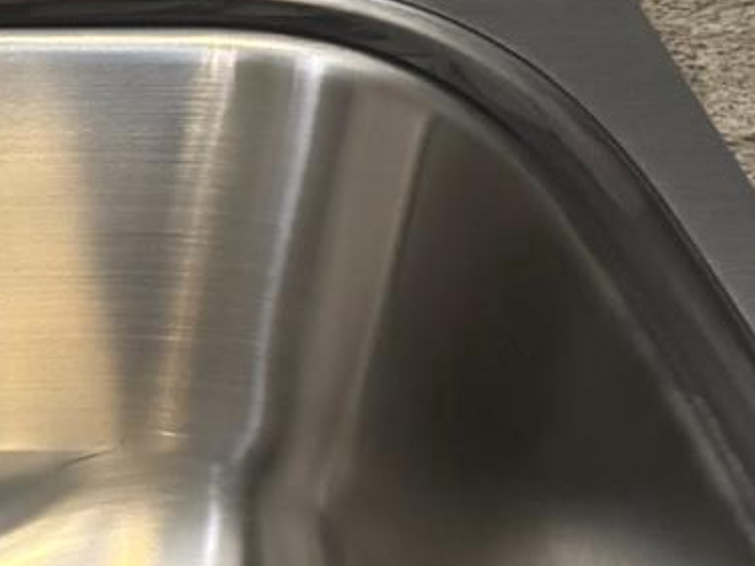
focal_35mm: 131
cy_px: 292
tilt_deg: -39.1
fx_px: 2856
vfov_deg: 11.3
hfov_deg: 14.0
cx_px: -405
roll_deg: -1.5
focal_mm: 6.76
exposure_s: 1/60
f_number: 1.78
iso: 640
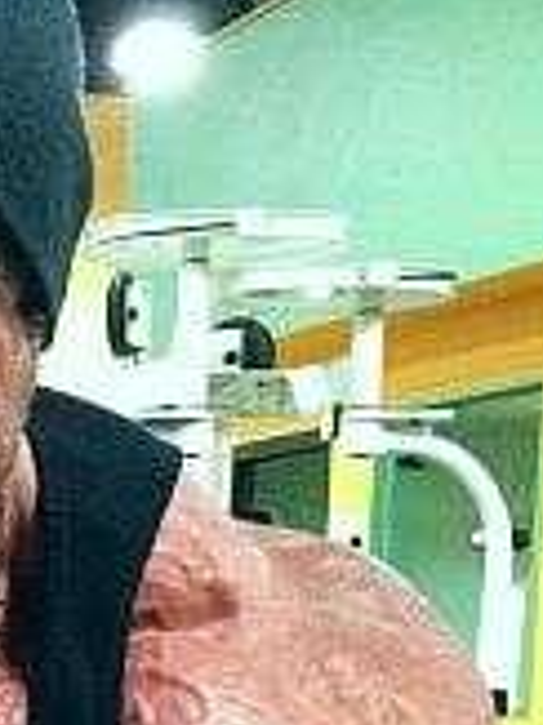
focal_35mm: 108
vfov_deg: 16.8
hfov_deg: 13.1
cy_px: 1030
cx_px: -205
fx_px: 2262
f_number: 2.4
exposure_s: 1/15
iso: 400
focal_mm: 4.12
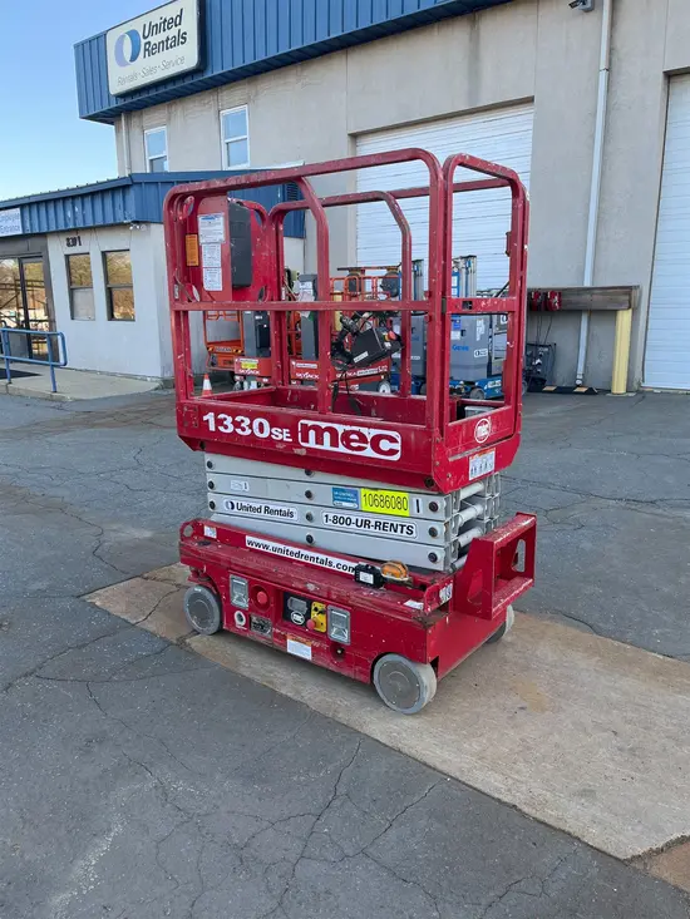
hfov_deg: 53.1
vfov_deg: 67.3
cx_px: 345
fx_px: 691
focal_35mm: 26
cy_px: 460
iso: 50
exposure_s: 1/400
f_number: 1.6
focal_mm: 5.1
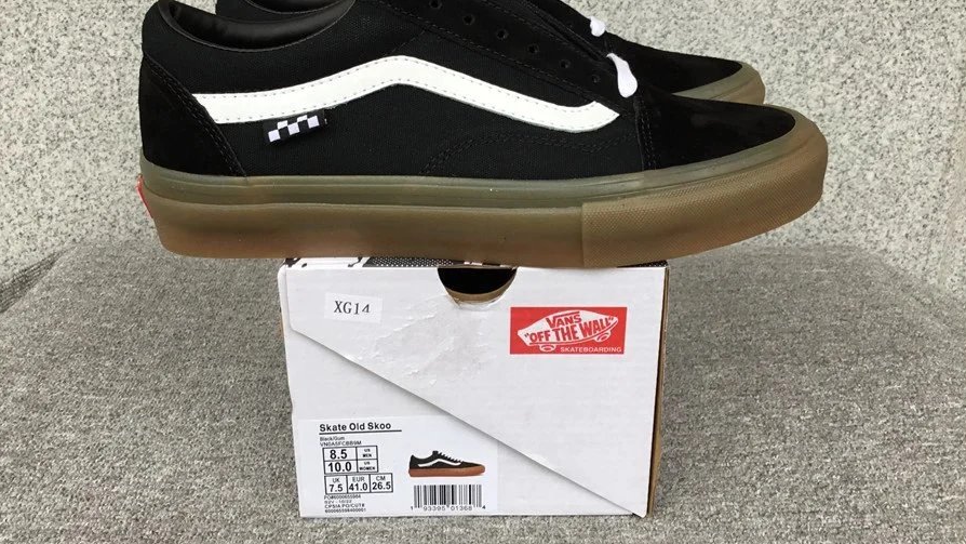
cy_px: 225
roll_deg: -0.4
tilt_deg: -20.2
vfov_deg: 34.6
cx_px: 482
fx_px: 871
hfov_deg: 58.0
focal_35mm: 34
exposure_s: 1/50
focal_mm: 3.3
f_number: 2.4
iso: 25
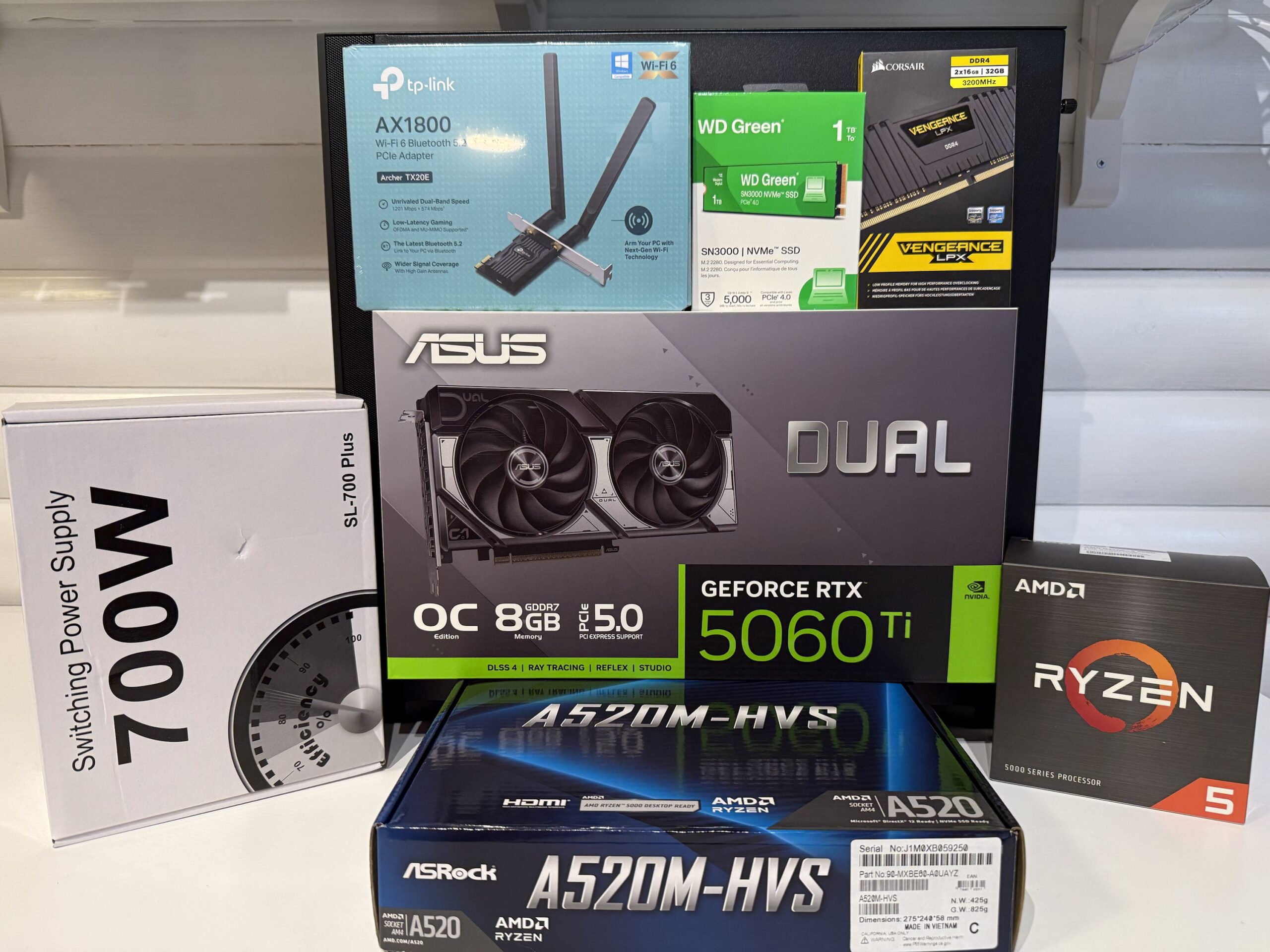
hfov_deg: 71.6
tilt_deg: -8.1
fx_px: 881
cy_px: 476
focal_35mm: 24
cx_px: 635
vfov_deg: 56.8
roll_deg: -0.4
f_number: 1.78
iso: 200
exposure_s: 1/100
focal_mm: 6.76
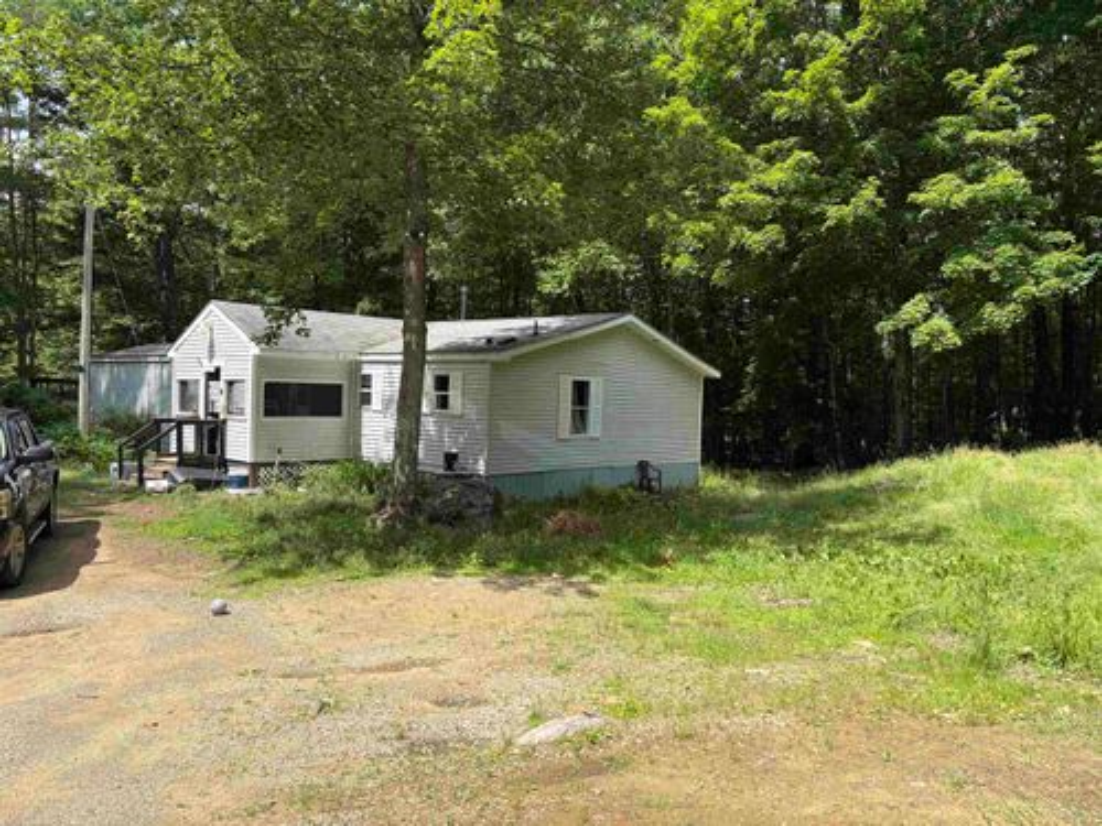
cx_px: 551
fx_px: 828
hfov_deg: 67.3
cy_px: 413
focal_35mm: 26
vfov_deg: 53.1
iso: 50
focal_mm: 5.96
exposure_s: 1/1706
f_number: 1.6
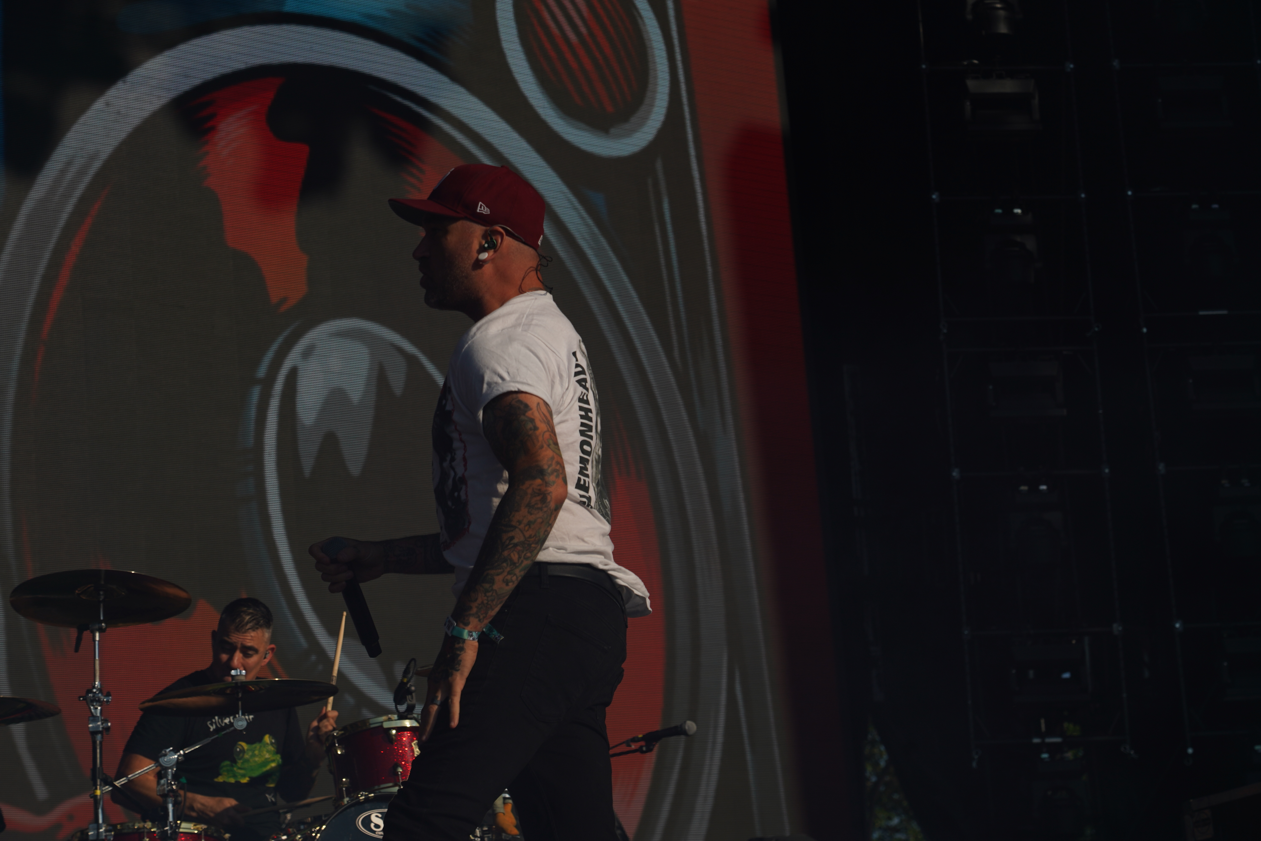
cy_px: 420
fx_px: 3678
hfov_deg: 19.5
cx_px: 630
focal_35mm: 105
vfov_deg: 13.0
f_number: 8
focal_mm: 105
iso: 100
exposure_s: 1/1000
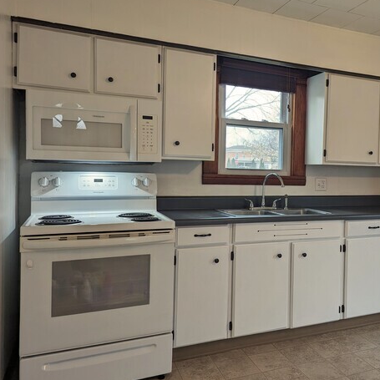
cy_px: 176
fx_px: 385
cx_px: 268
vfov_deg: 52.5
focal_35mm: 31
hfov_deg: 51.1
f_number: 1.85
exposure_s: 1/60
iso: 82
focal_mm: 6.81
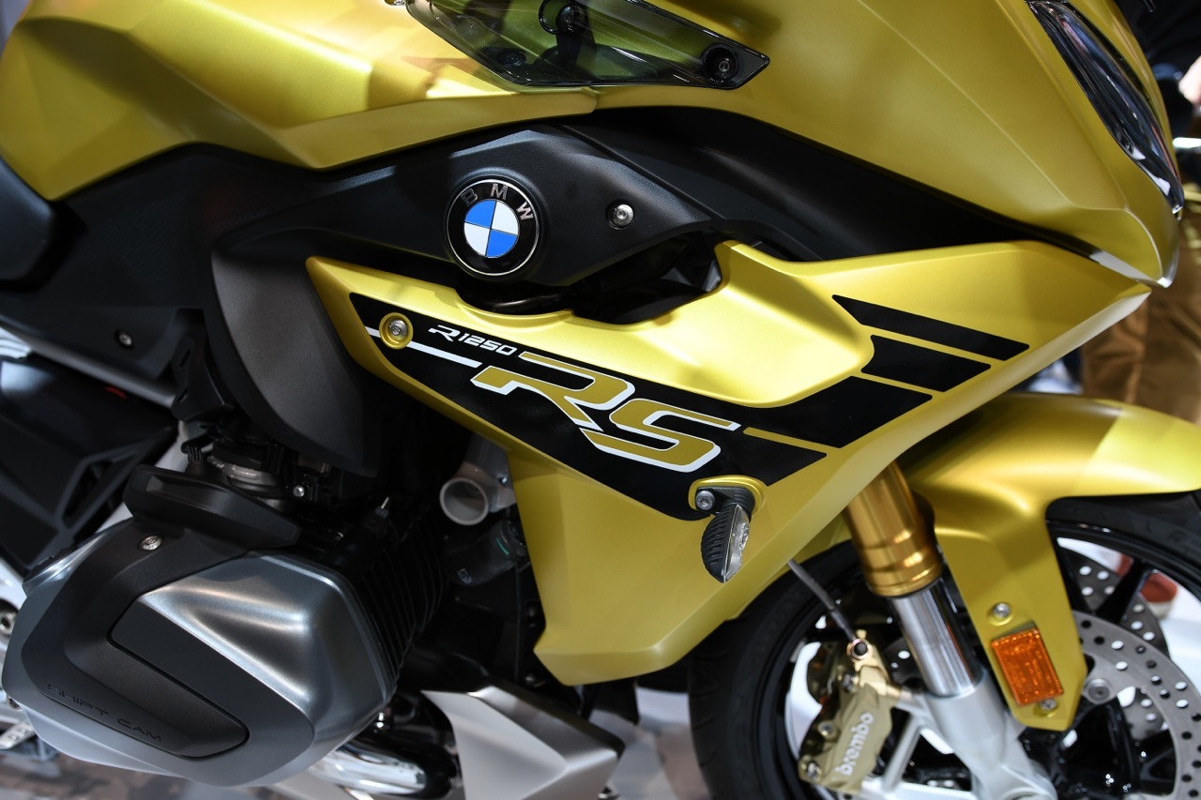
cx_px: 600
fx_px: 901
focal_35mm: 27
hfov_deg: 67.4
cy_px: 400
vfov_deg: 47.9
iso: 110
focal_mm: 18
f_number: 2.8
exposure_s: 1/100
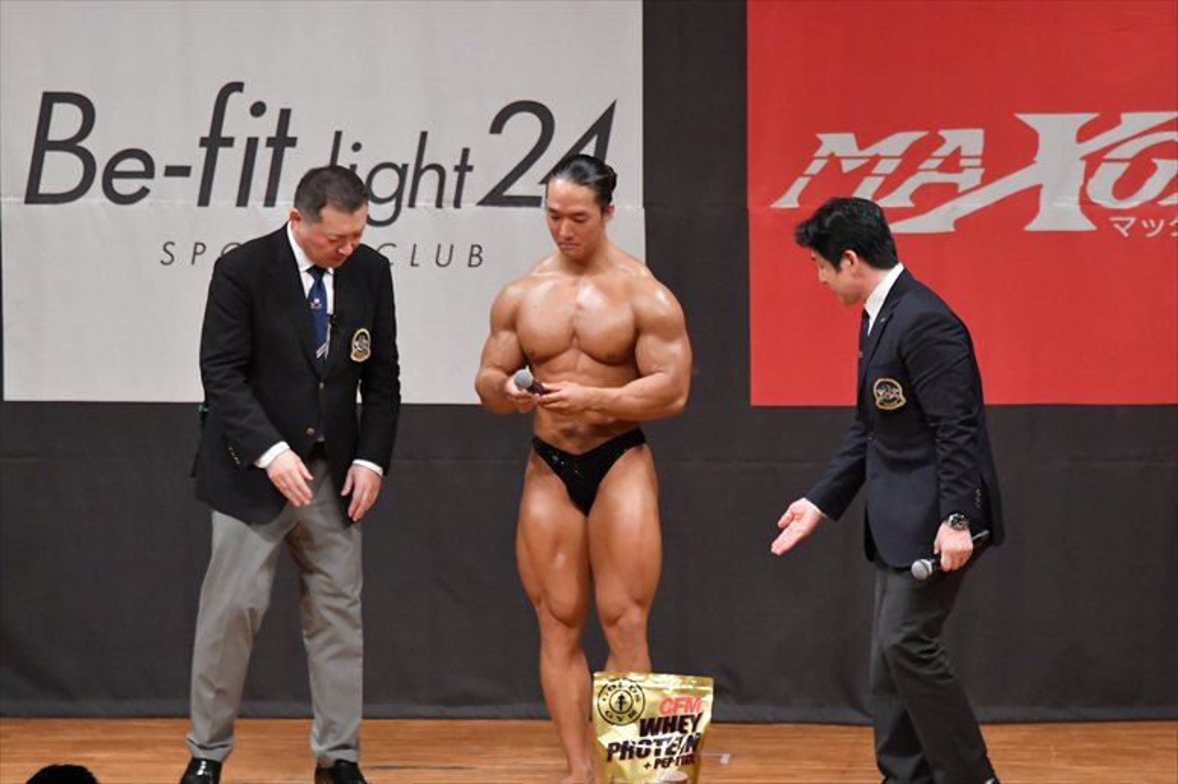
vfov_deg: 5.1
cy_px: 392
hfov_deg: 7.6
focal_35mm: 270
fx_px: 8831
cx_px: 589
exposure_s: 1/400
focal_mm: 180
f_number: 5.6
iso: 7200
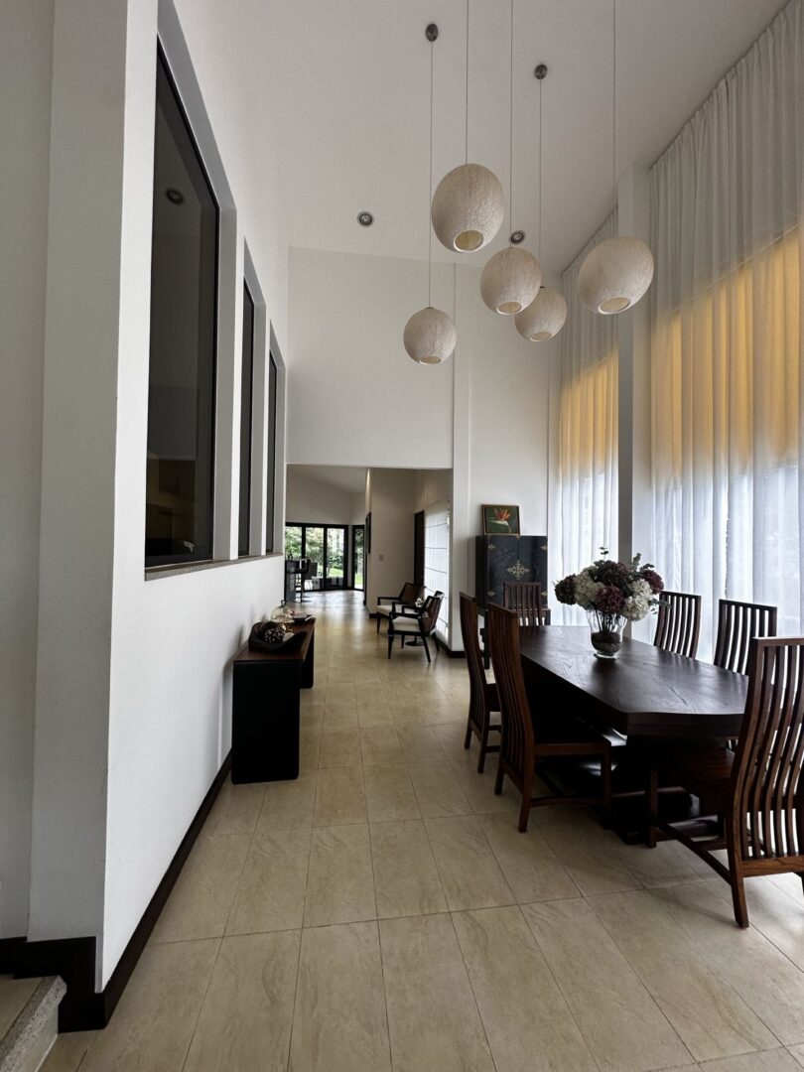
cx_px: 402
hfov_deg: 85.7
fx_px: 434
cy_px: 536
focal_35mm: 14
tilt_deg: +2.1
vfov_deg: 102.1
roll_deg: -1.5
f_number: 2.2
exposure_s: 1/120
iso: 100
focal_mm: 2.2
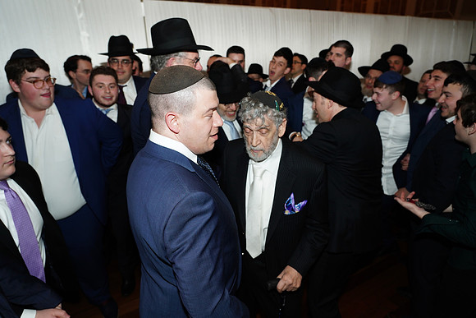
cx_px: 238
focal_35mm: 24
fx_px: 317
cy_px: 159
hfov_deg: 73.7
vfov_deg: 53.2
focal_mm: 24
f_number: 4.5
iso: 500
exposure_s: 1/100
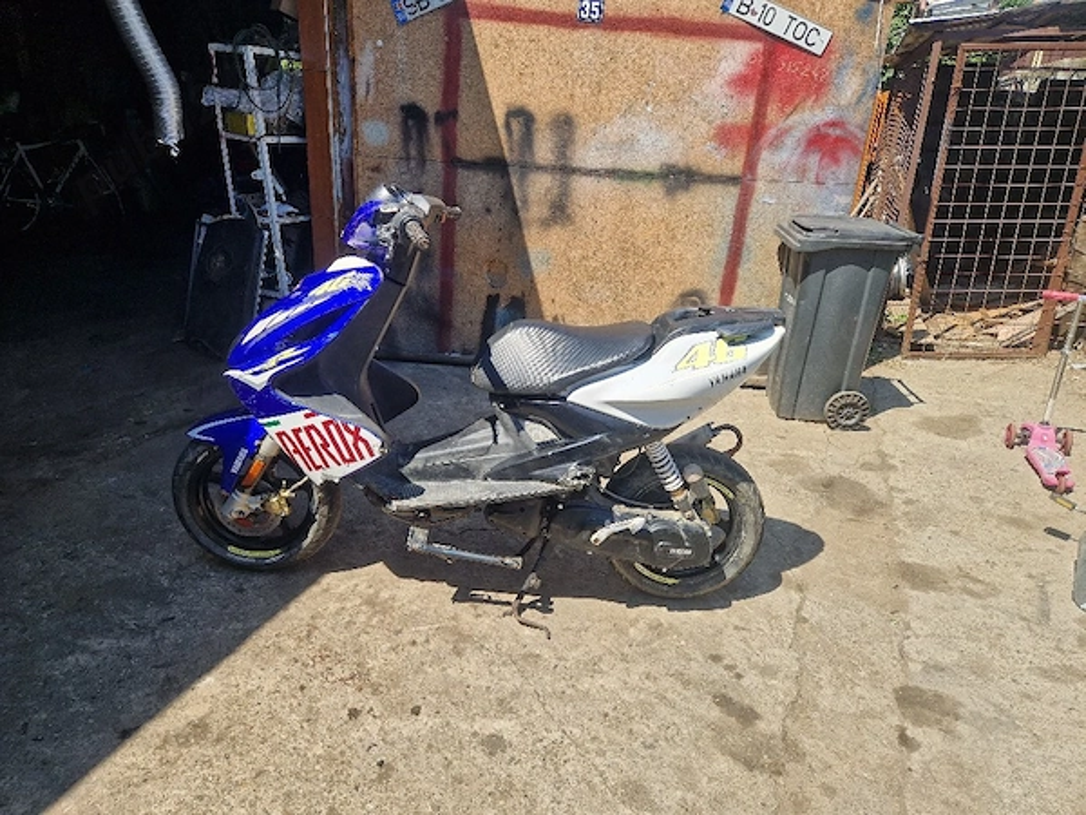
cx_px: 543
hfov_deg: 73.9
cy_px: 408
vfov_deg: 58.9
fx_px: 722
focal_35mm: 23
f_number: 1.8
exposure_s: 1/1000
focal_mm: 5.4
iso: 50
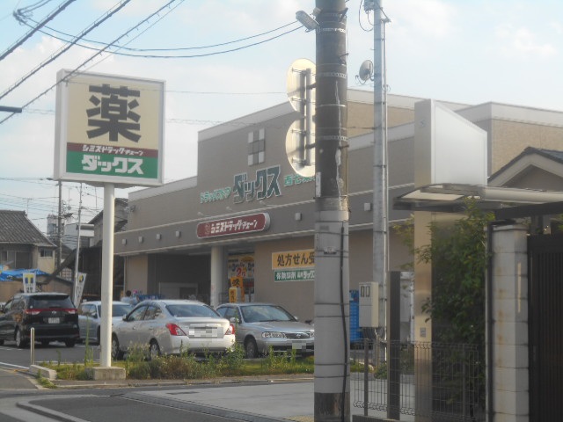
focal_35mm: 66
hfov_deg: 29.4
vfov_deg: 22.3
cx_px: 282
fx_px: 1073
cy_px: 211
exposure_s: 1/320
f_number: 5.3
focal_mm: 11.6
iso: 80
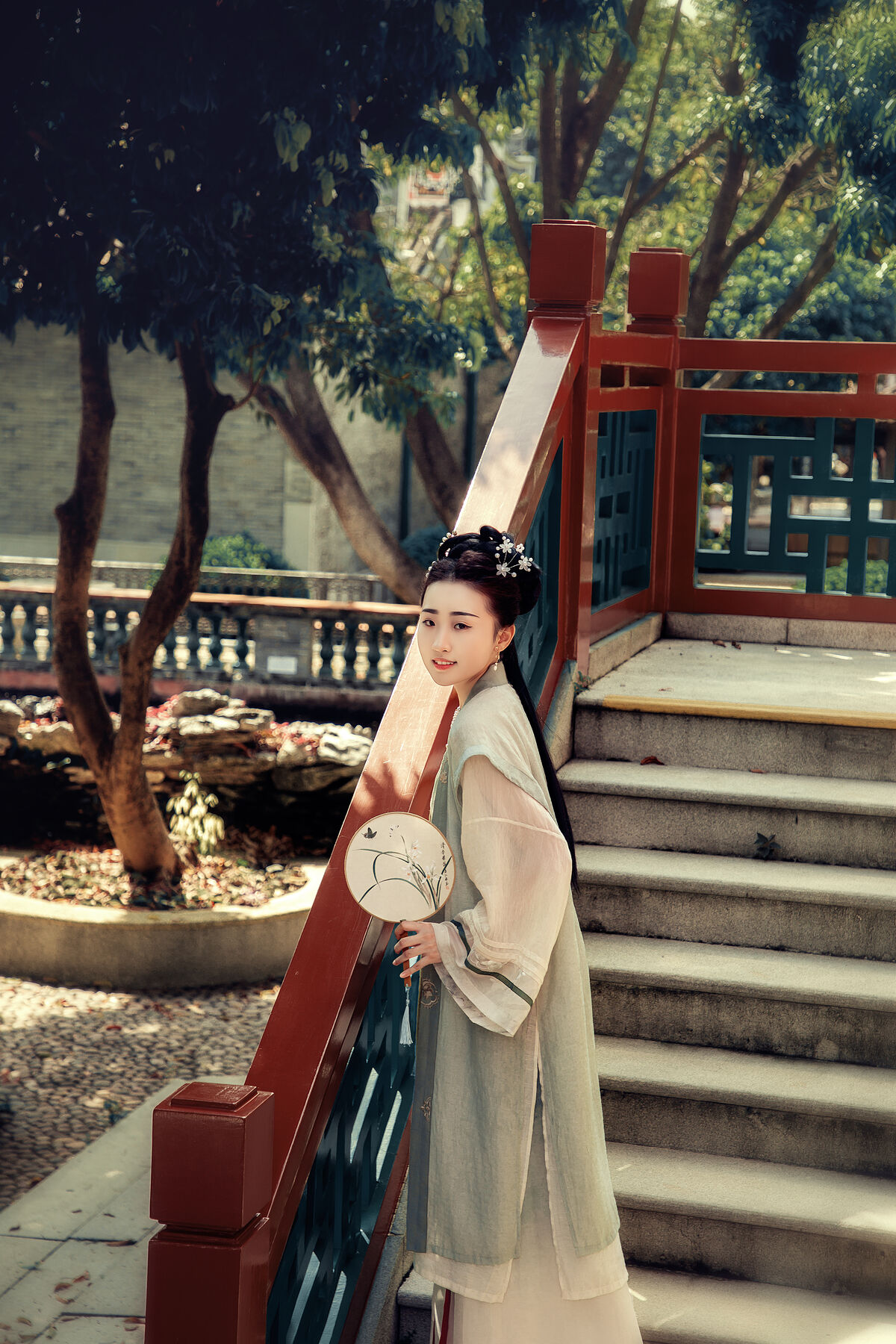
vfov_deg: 28.8
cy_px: 672
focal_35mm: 70
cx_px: 448
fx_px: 2613
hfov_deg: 19.5
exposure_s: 1/125
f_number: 4.5
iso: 100
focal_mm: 70
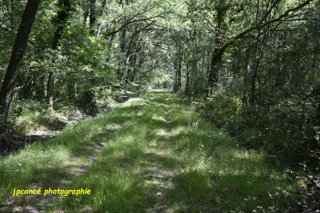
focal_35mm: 45
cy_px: 106
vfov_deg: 29.9
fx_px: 400
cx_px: 160
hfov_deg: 43.6
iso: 400
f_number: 5.6
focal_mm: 30
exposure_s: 1/250
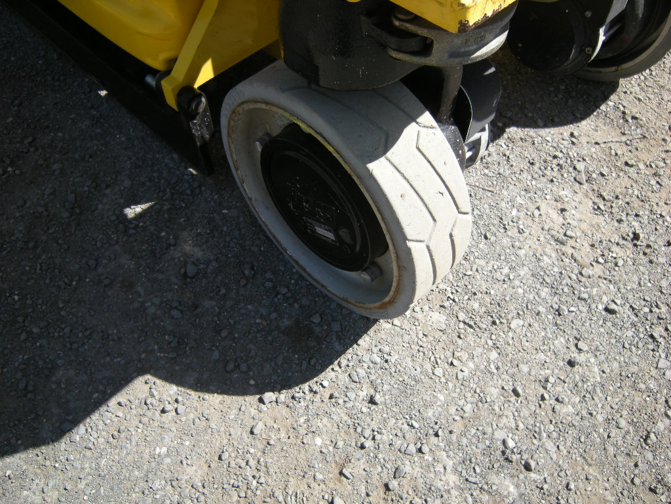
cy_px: 252
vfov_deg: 49.7
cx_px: 336
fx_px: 543
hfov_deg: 63.4
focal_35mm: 28
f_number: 2.8
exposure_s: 1/410
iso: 64
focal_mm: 4.7
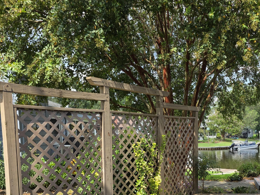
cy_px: 156
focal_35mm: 38
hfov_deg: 47.7
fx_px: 285
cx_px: 184
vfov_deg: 36.4
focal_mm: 6.3
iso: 80
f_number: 1.7
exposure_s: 1/2271
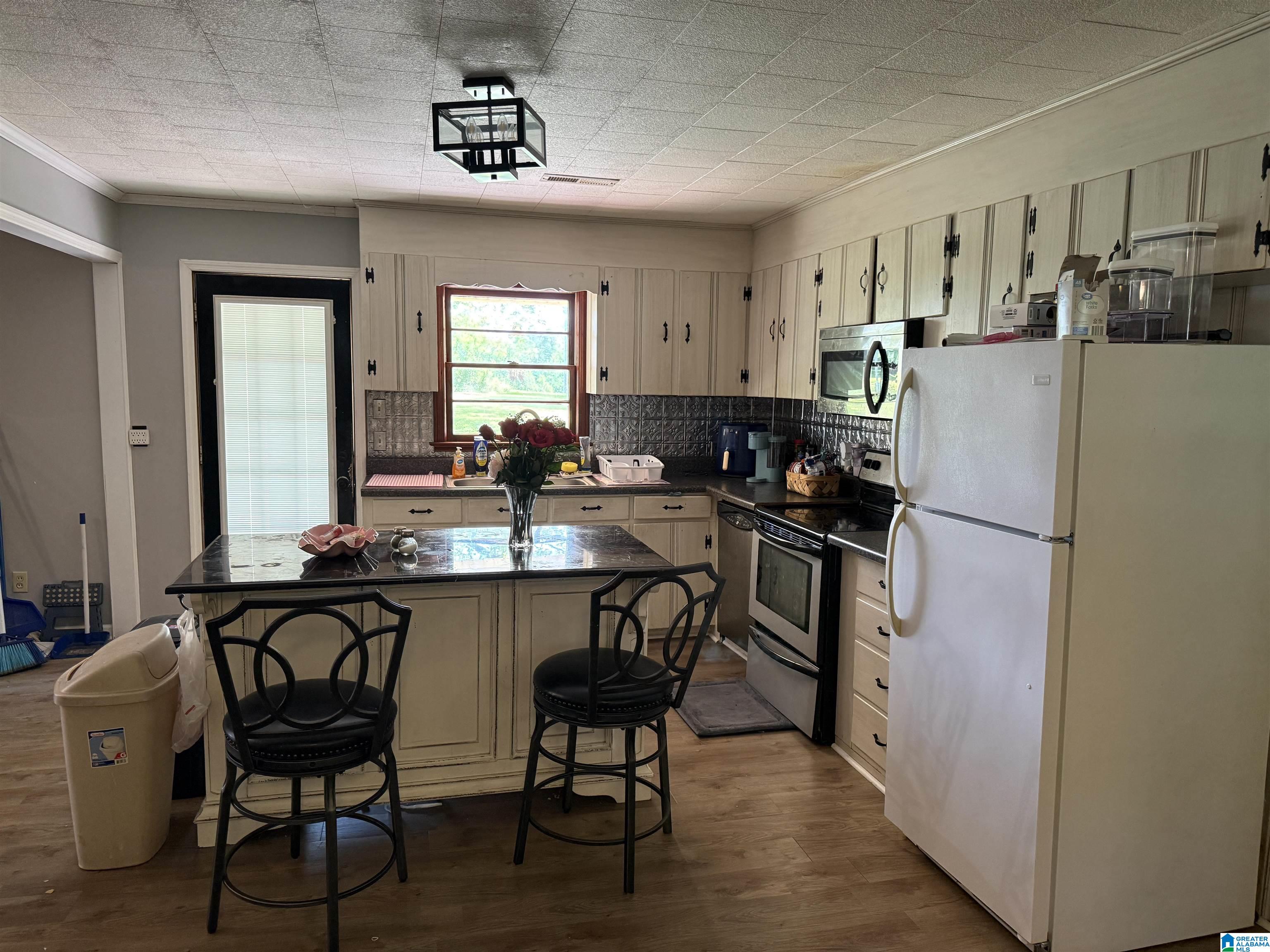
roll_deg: -1.0
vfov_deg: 56.8
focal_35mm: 24
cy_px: 476
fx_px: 881
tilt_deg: -5.7
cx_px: 635
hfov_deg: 71.6
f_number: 1.78
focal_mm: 6.76
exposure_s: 1/60
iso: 250
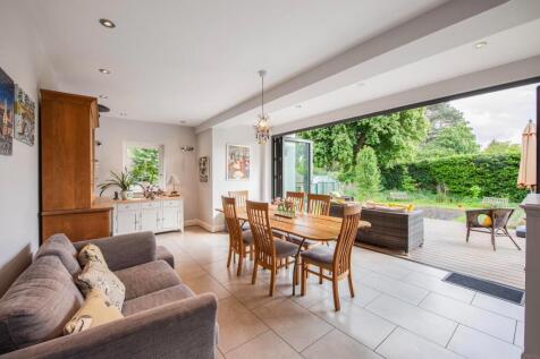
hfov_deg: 104.3
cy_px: 180
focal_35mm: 14
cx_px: 270
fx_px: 210
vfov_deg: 81.2
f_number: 9
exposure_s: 1/60
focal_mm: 14
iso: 250
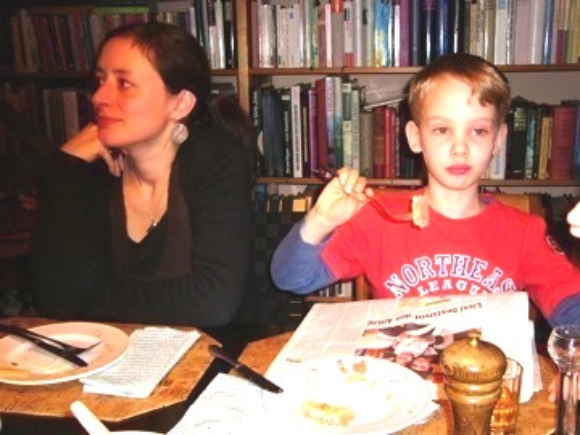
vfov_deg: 40.7
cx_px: 290
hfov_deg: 52.6
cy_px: 218
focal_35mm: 35
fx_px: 586
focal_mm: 5.8
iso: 100
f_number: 2.8
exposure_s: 1/30
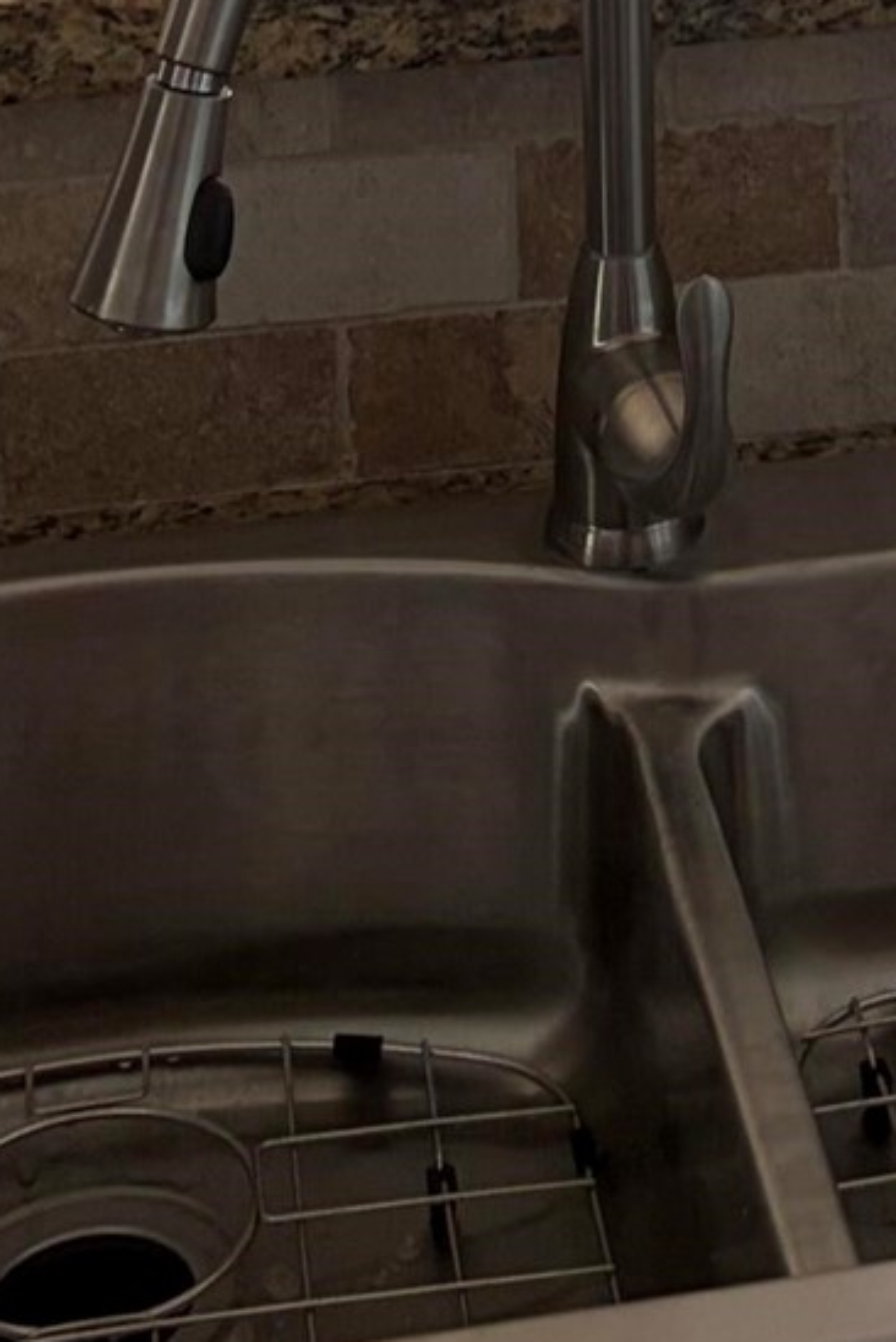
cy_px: -918
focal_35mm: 101
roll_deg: +1.1
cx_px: 808
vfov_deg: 17.3
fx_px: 3766
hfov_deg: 13.4
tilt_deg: -7.2
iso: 100
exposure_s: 1/60
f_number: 1.6
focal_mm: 5.96
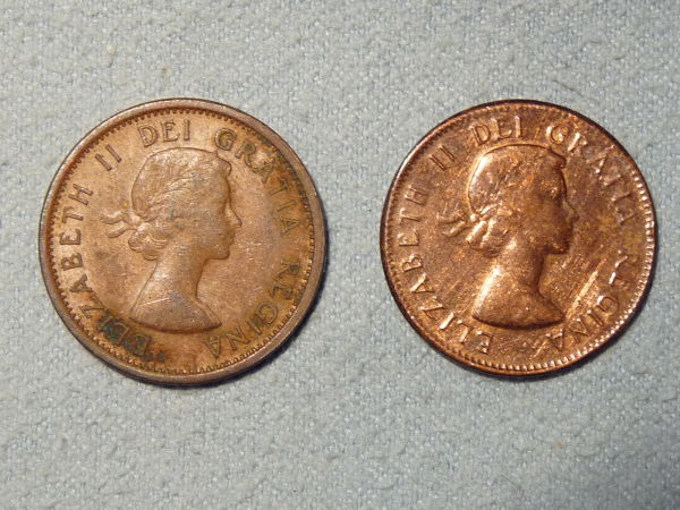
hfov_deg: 13.3
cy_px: 255
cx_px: 340
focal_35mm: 149
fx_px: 2927
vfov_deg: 10.0
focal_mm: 14.9
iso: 250
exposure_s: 1/40
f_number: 3.4
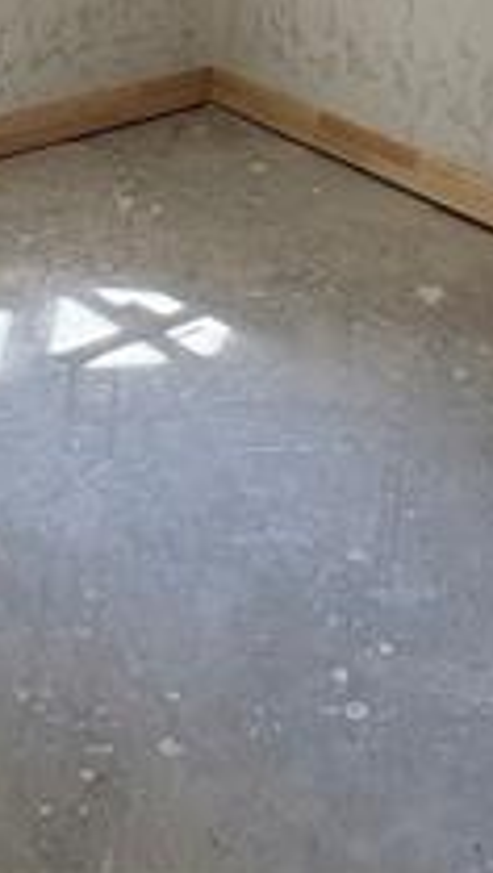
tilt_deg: -14.9
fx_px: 1298
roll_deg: +0.4
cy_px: -8
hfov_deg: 21.5
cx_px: 180
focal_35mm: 56
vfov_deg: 33.8
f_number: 2.2
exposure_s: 1/130
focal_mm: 2.22
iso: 80
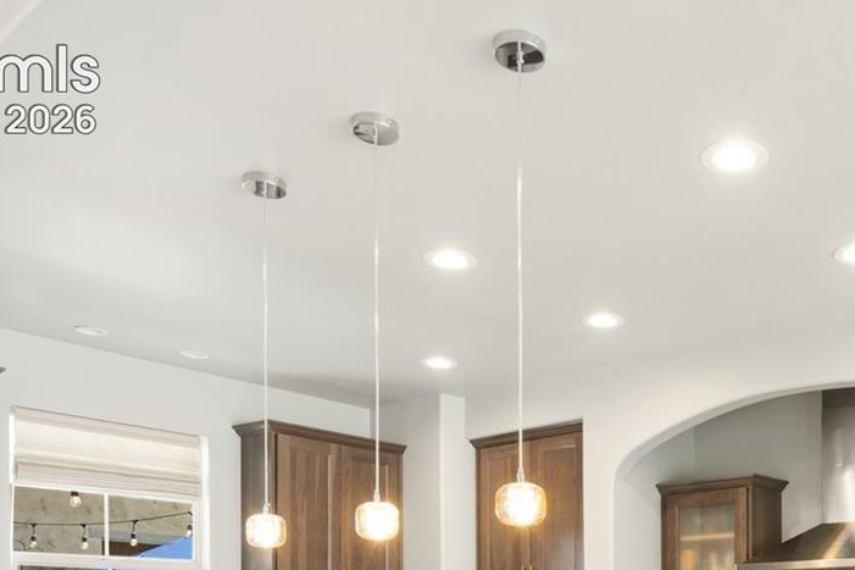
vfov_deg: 31.9
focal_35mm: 37
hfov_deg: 48.3
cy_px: 622
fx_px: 878
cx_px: 711
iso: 100
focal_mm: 16
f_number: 6.3
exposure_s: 1/1.25
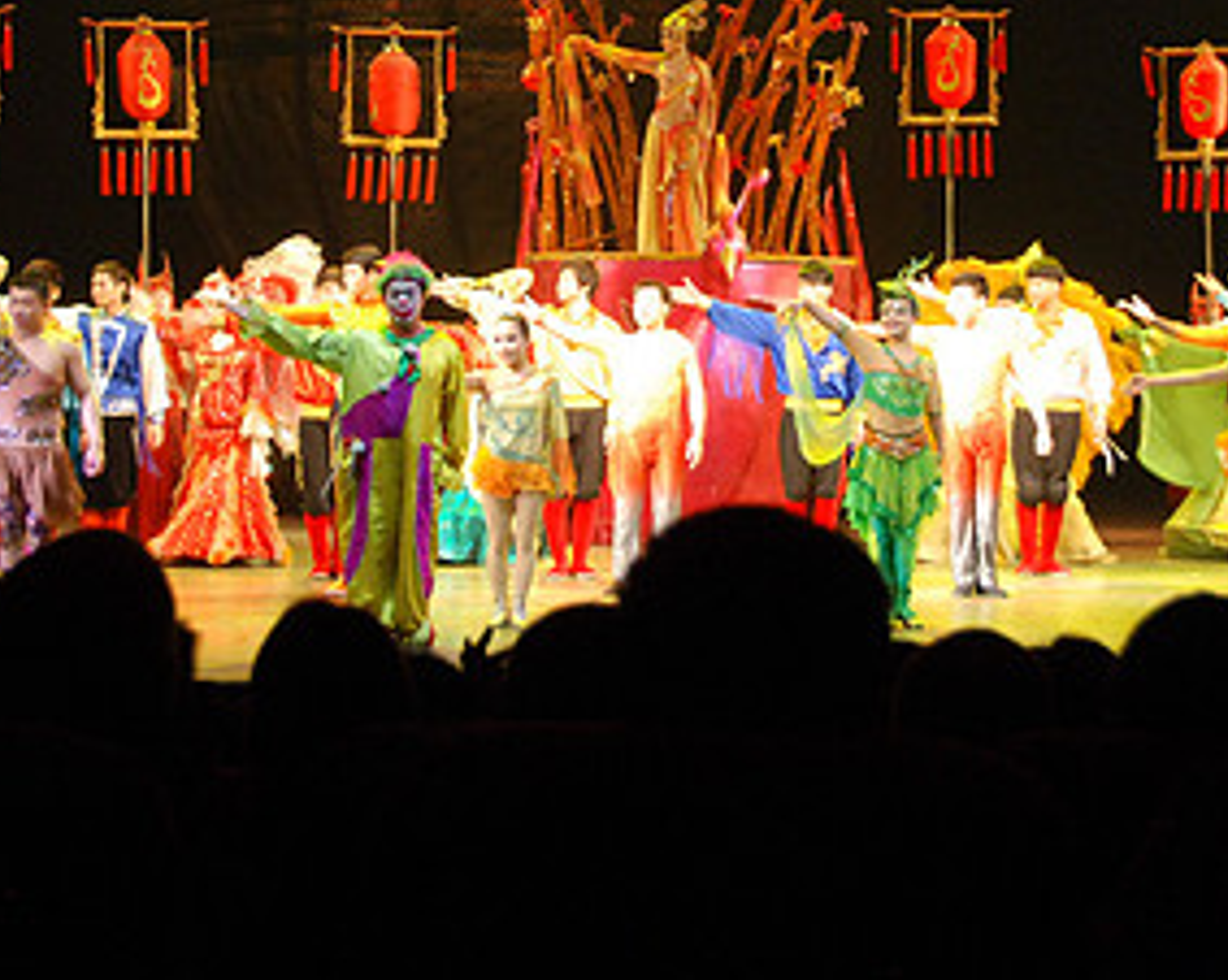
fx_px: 3777
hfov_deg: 18.5
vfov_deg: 14.7
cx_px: 668
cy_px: 204
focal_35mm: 104
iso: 1000
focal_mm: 36
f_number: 4.2
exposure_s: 1/40
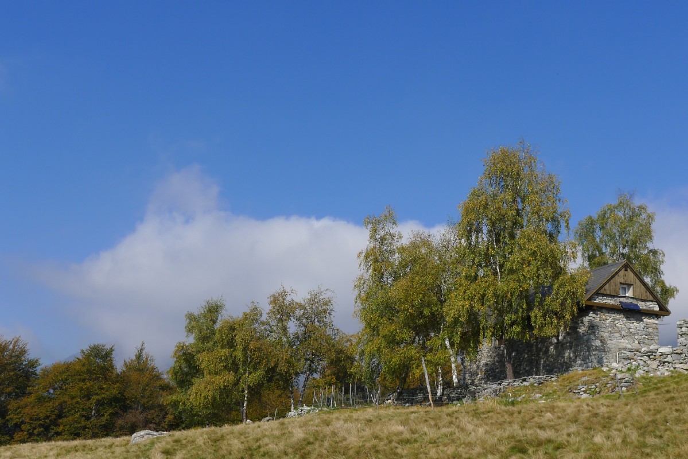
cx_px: 344
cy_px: 230
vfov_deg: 28.7
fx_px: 898
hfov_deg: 41.9
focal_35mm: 47
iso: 80
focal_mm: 10
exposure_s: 1/1000
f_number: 4
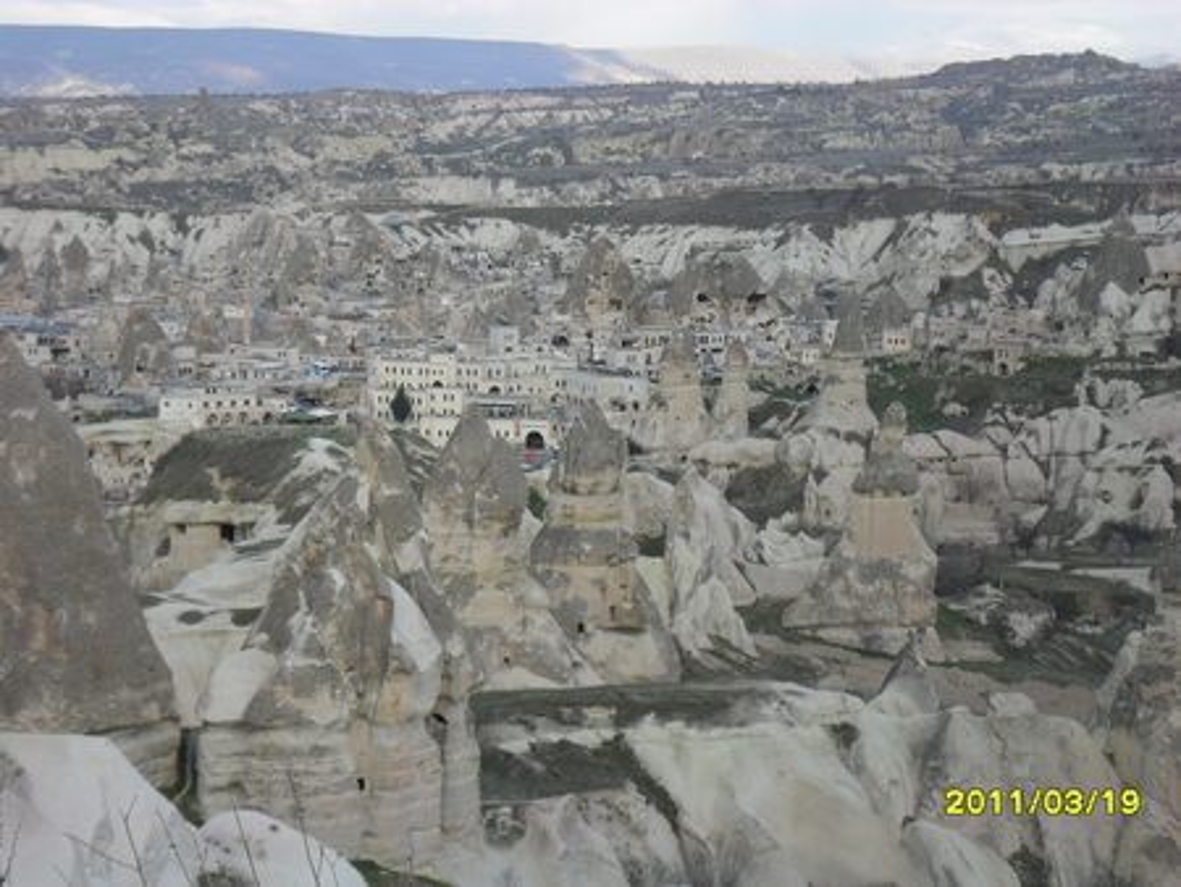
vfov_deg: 17.2
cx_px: 590
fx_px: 2936
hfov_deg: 22.7
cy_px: 444
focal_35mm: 86
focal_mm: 15.4
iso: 100
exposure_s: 1/250
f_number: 4.3
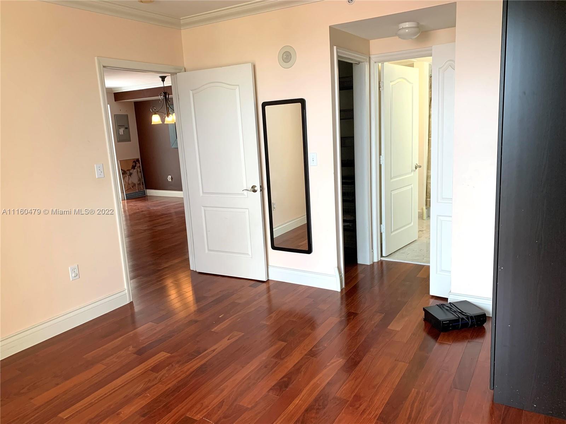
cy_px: 212
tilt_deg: -11.0
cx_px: 283
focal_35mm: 26
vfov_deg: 53.1
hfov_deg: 67.3
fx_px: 425
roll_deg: +3.3
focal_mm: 4.25
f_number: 1.8
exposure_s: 1/80
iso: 100
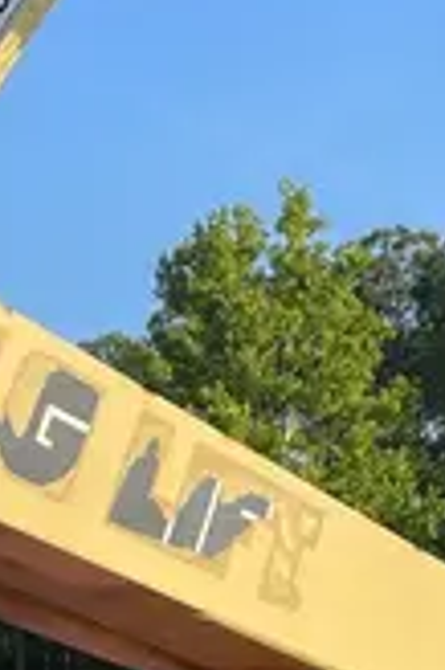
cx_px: 220
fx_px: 2248
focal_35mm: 121
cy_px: 856
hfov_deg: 11.3
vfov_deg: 16.1
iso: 32
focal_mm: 4.2
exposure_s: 1/1642
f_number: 1.6
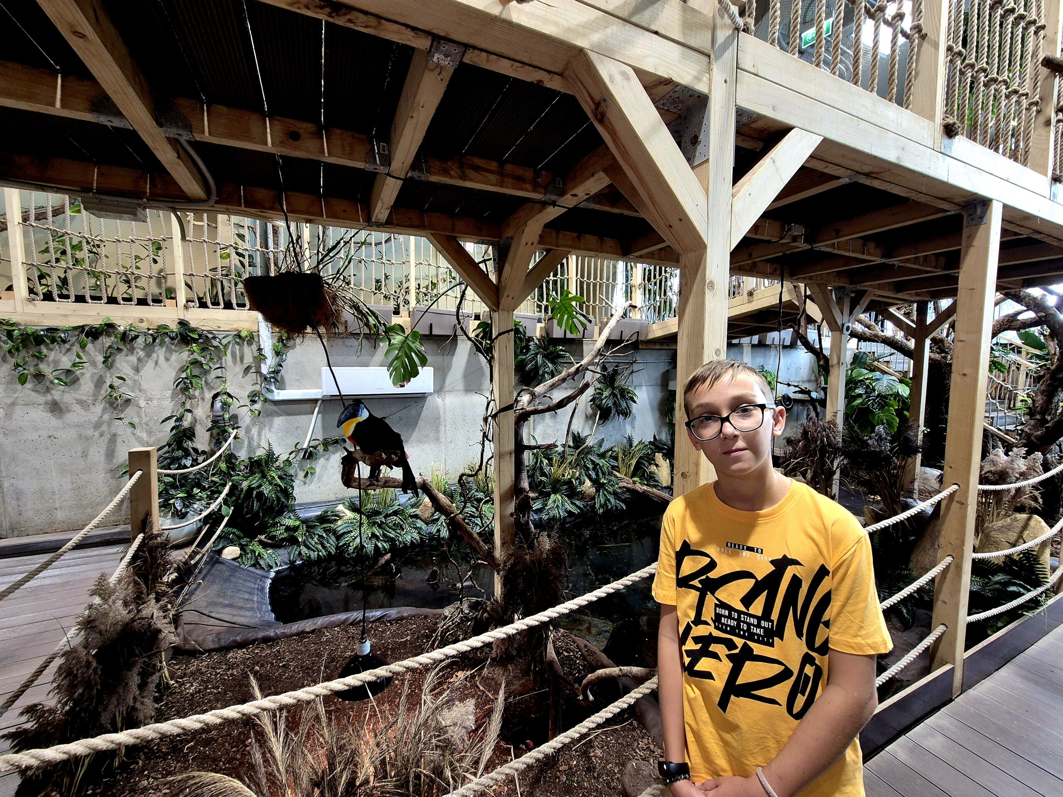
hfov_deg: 106.2
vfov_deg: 89.9
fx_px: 399
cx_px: 532
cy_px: 398
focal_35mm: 13
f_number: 2.2
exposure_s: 1/50
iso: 100
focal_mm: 2.2
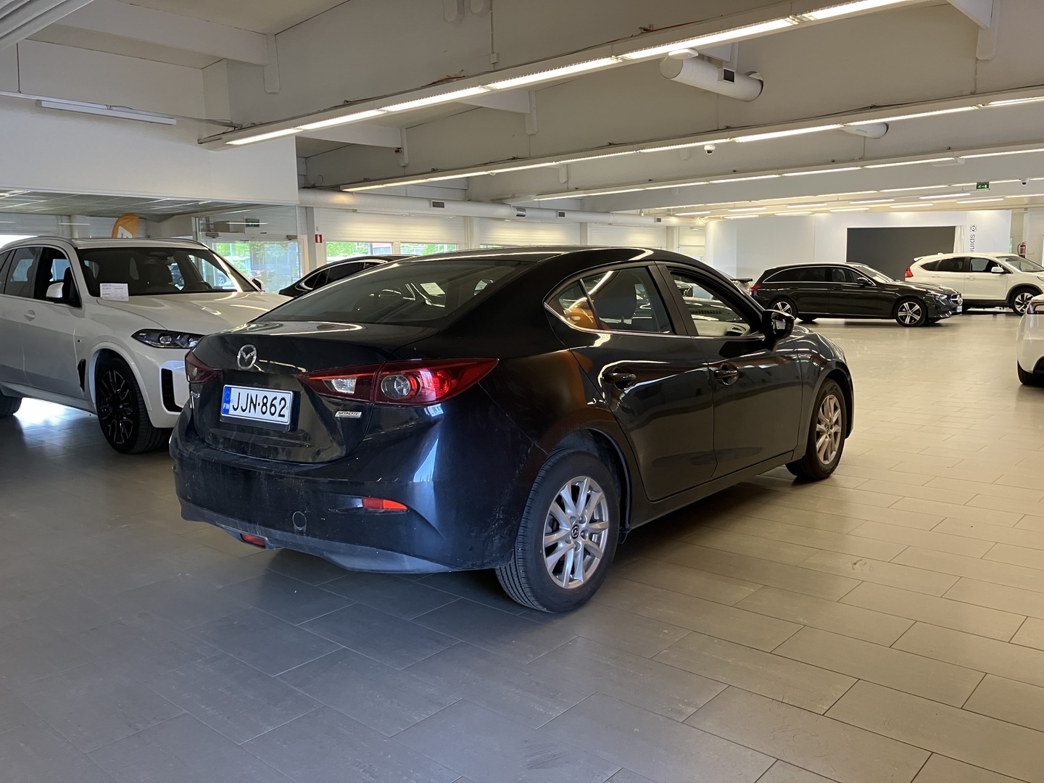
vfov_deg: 49.7
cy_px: 392
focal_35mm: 28
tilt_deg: -6.4
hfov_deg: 63.4
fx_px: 844
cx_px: 522
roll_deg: +1.0
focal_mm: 3.99
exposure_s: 1/60
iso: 160
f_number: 1.8
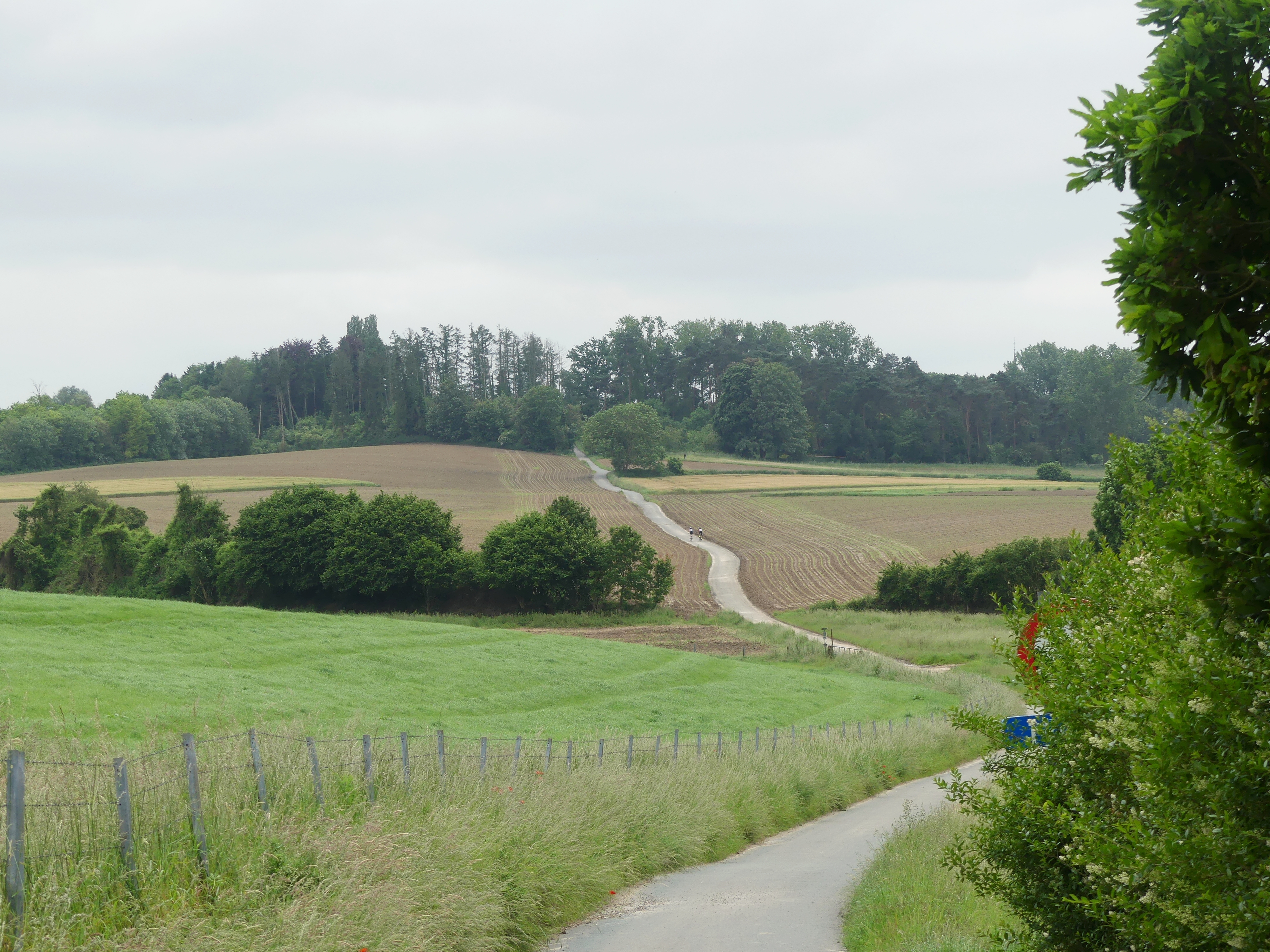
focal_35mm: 104
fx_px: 3816
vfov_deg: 14.2
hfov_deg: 18.9
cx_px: 635
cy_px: 476
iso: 100
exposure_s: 1/500
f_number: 4
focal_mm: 18.7
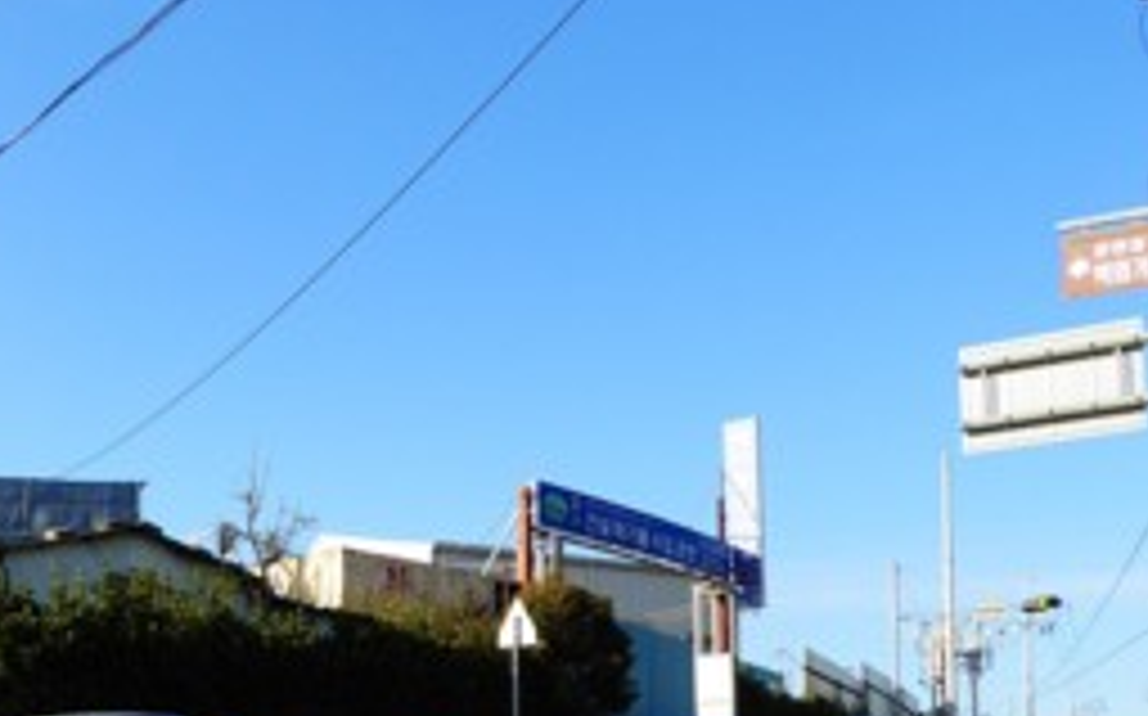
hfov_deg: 43.3
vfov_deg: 26.7
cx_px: 324
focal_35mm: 45
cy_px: 743
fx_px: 1407
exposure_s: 1/640
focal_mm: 4.3
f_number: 3.3
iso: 100
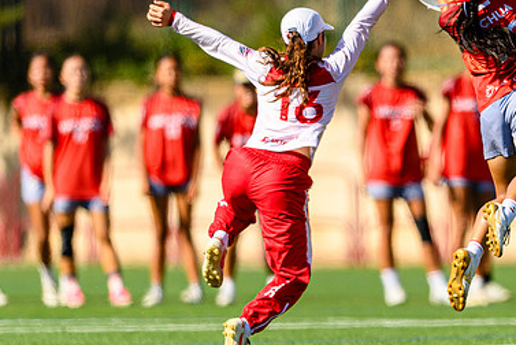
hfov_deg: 2.5
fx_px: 11733
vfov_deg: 1.7
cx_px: 512
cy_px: 174
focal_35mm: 818
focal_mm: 400
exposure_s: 1/1600
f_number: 3.2
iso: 100
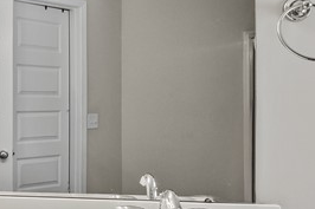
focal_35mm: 49
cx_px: -15
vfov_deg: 27.5
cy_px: 96
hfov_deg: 35.6
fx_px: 428
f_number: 6.3
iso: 500
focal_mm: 12
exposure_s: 1/30
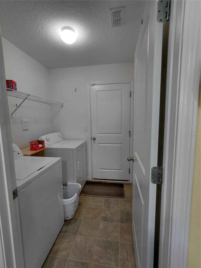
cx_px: 100
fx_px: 124
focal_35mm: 16
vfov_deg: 94.5
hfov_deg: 78.1
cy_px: 134
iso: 125
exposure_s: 1/60
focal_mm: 1.64
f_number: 2.2
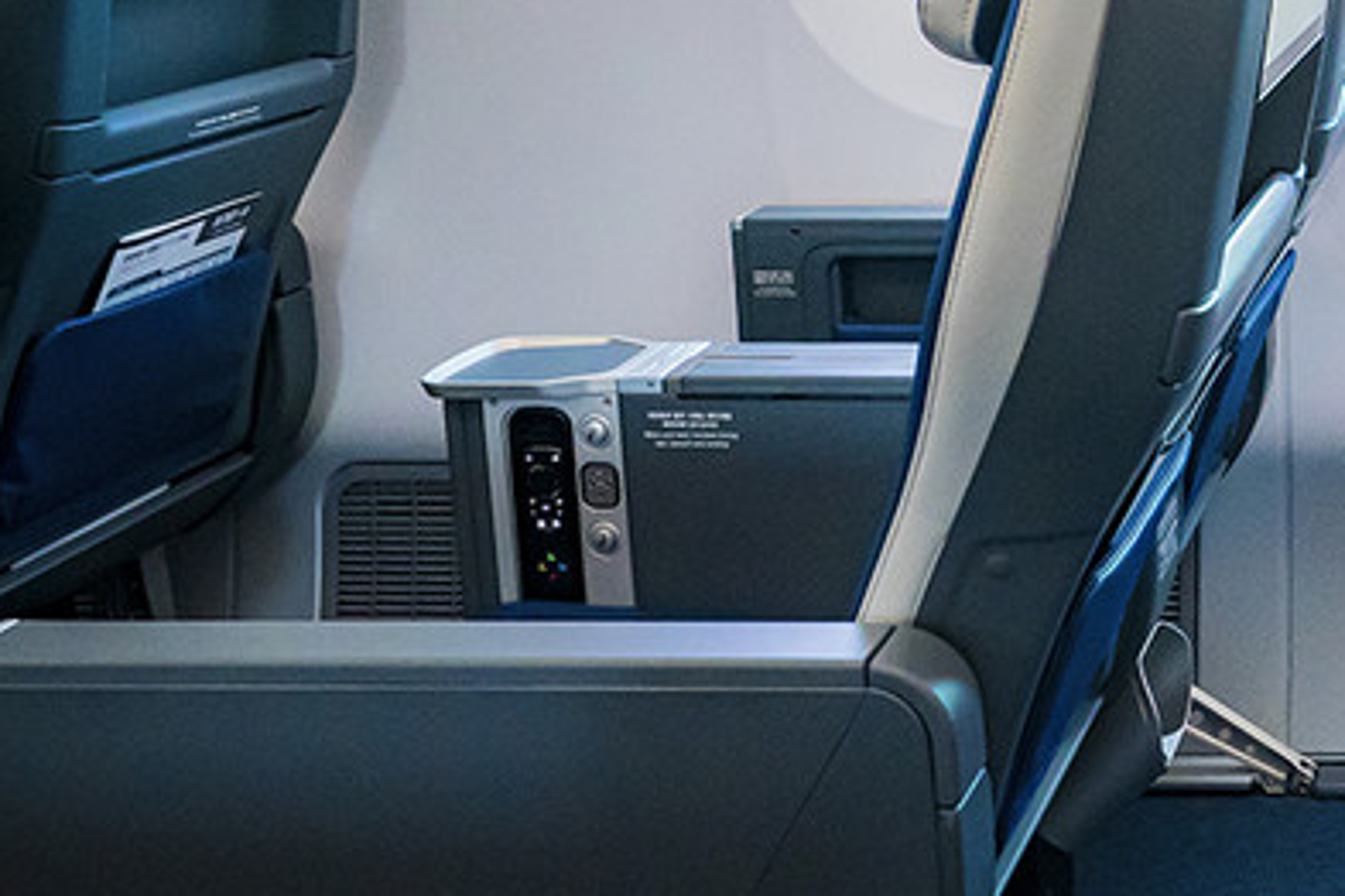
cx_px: 1776
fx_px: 2055
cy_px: 168
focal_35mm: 55
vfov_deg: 24.2
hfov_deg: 29.0
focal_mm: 18
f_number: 5.6
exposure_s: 1/125
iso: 5000
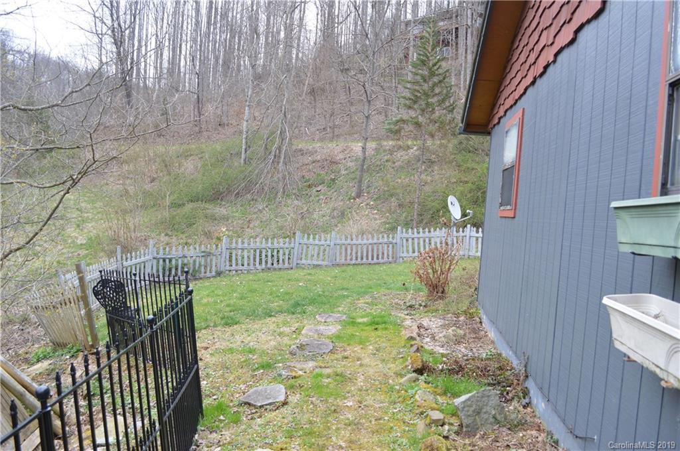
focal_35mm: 30
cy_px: 226
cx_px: 340
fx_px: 566
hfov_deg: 62.0
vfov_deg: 43.5
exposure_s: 1/125
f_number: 5.6
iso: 280
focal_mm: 20
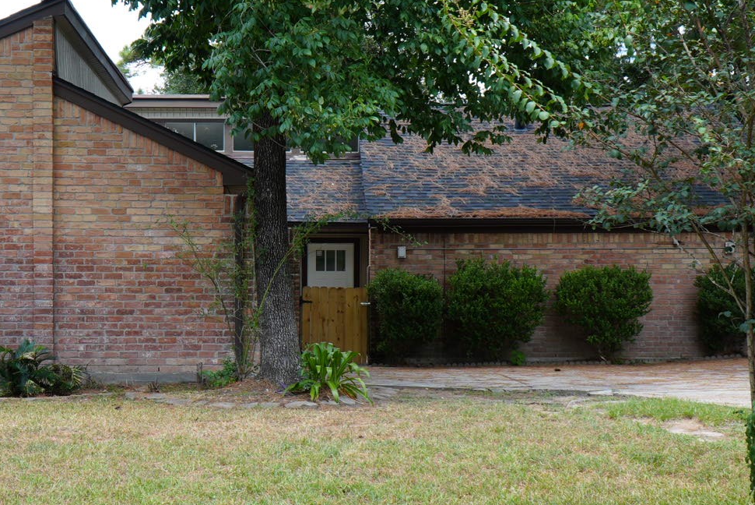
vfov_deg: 24.6
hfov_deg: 36.1
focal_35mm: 55
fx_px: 1154
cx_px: 316
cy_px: 323
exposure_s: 1/80
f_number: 5.6
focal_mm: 22
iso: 100
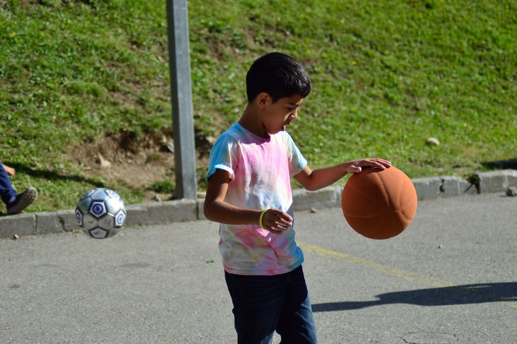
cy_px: 172
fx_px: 1507
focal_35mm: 105
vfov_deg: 13.0
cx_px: 258
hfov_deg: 19.5
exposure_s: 1/1000
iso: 100
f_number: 4
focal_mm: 70
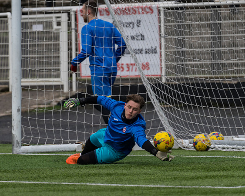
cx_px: 125
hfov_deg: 3.2
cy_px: 136
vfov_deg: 2.6
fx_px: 4369
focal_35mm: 603
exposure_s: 1/2000
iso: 320
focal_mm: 258
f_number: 4
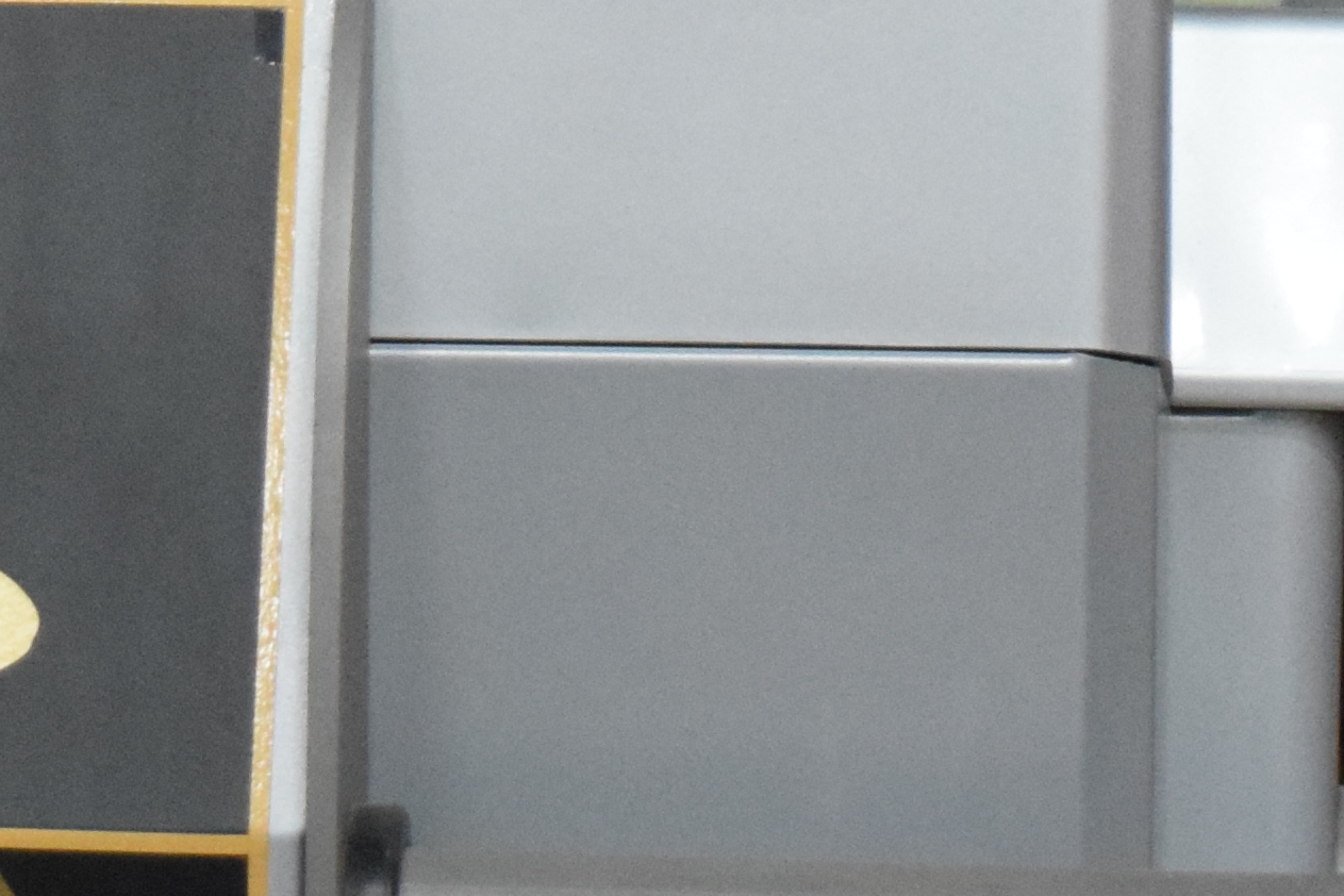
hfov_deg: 6.0
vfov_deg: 4.0
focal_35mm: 342
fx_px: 12767
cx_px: 950
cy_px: -978
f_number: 5.3
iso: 3200
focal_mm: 48
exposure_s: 1/60
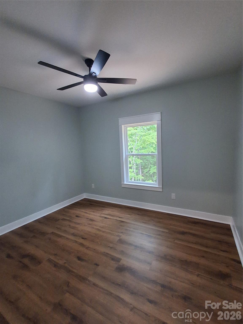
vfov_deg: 94.5
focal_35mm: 16
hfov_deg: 78.1
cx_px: 122
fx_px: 150
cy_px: 162
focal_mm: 1.64
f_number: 2.2
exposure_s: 1/40
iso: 400
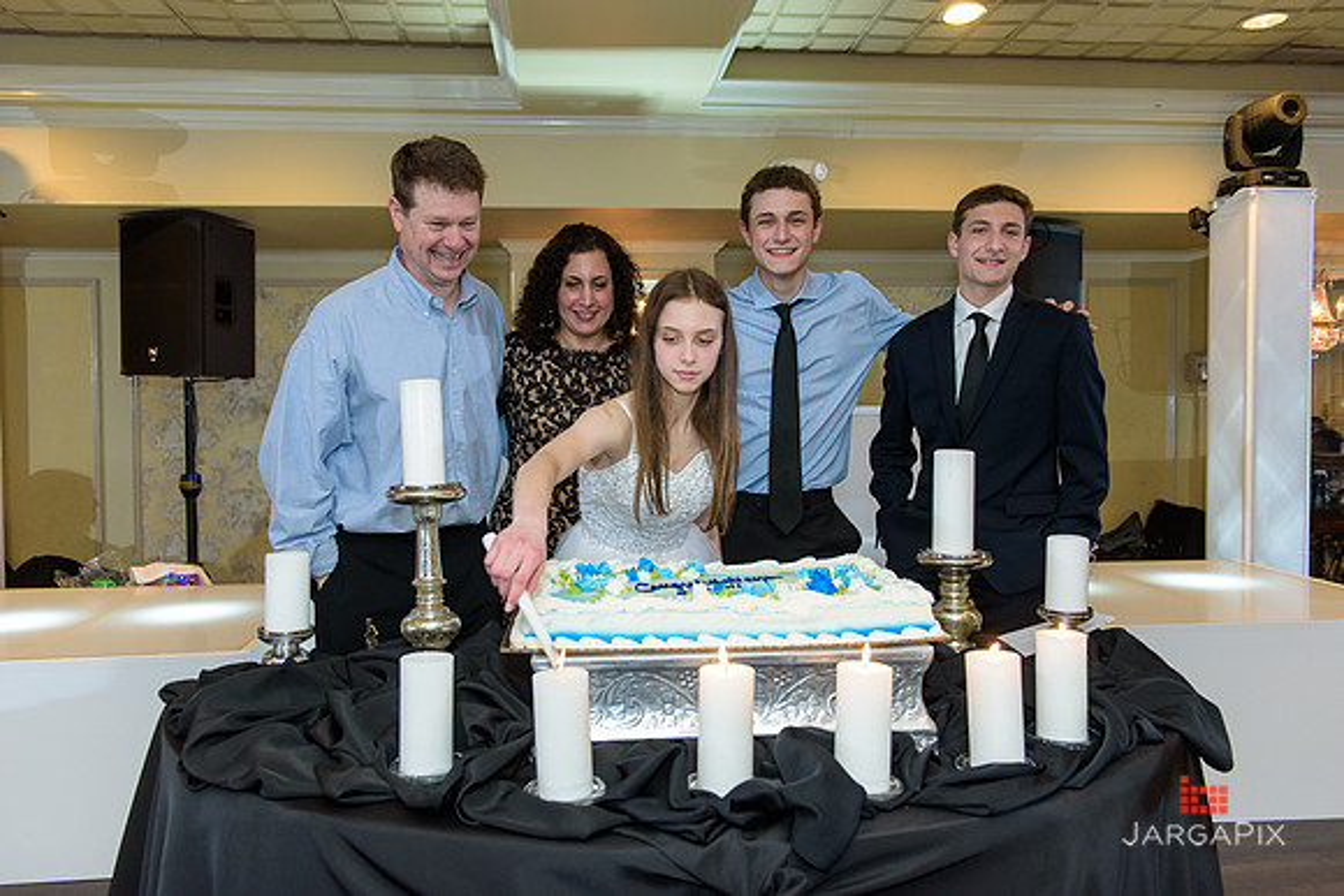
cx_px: 672
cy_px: 448
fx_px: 1046
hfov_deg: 65.5
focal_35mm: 28
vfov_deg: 46.4
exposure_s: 1/125
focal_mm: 28
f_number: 3.2
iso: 1600
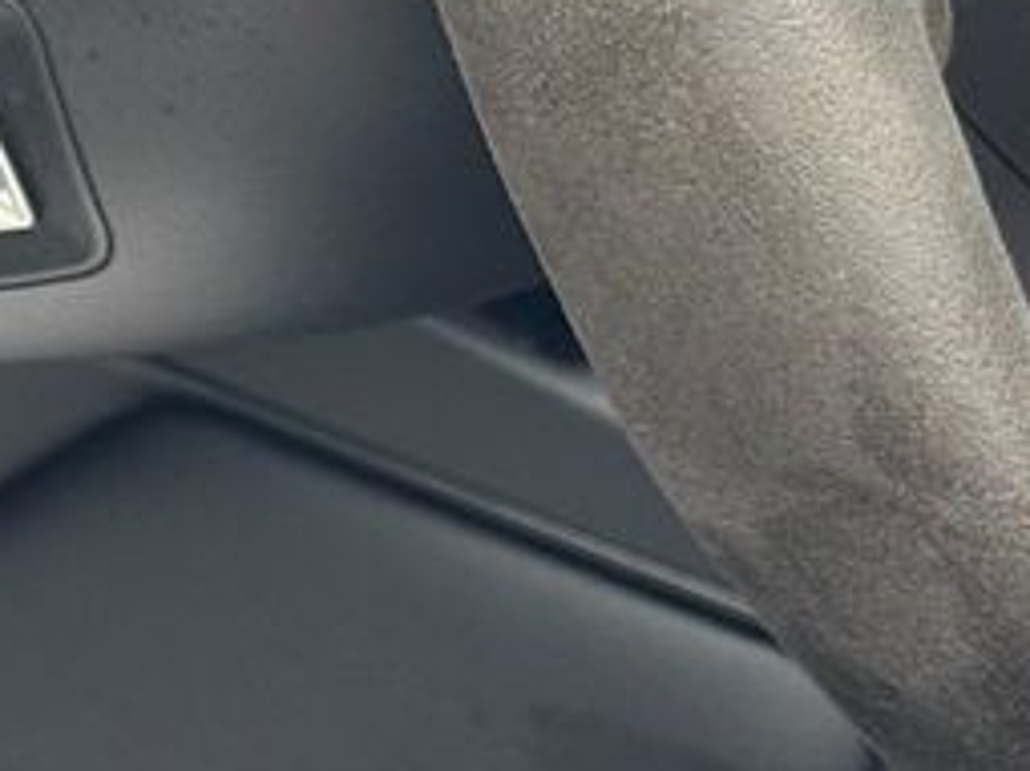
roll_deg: -1.6
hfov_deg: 9.8
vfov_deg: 7.7
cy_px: 12
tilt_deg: -18.9
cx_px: -796
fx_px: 5740
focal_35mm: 193
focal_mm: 6.76
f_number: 1.78
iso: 64
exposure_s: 1/204
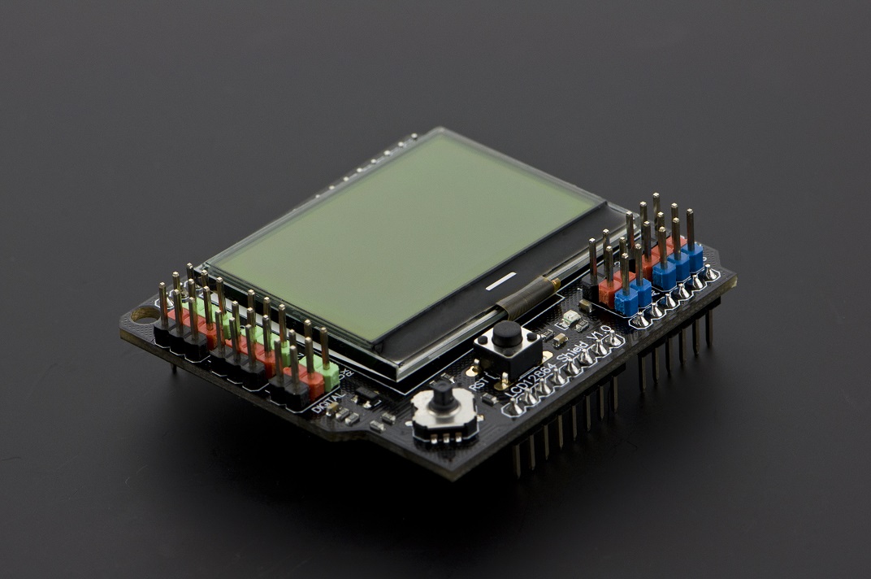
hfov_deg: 13.1
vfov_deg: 8.7
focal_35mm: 158
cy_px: 290
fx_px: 3806
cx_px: 436
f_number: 11
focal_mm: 105
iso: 400
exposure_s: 1/60
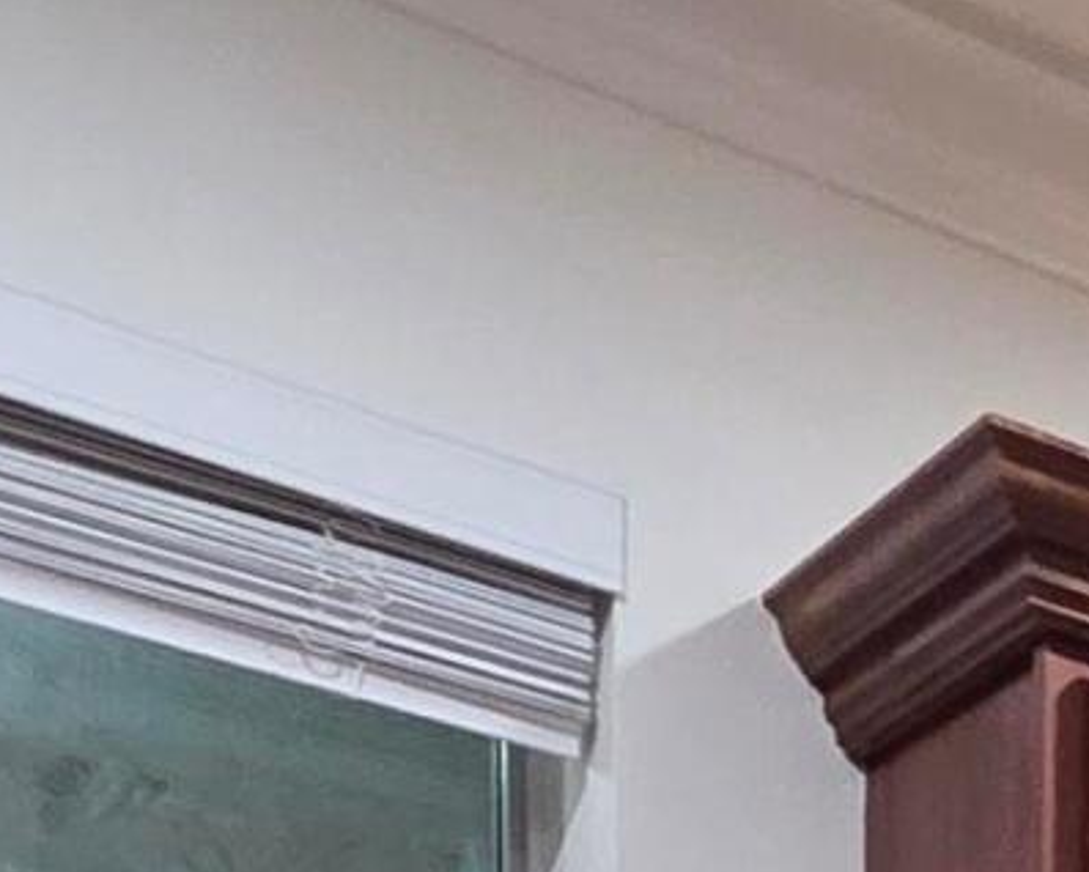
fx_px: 2967
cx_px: 2074
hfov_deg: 16.6
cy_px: 2430
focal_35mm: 92
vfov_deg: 11.6
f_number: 2.2
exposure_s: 1/60
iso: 400
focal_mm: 2.2
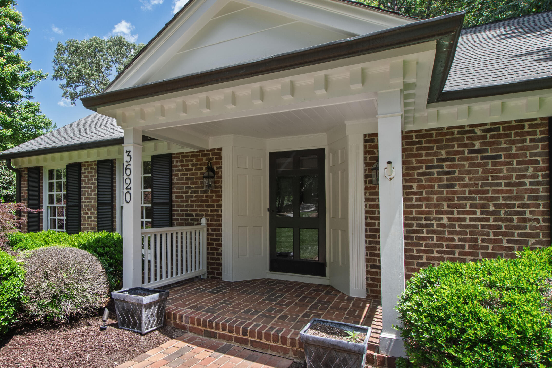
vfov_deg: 59.3
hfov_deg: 79.6
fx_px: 322
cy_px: 206
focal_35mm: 21
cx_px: 205
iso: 100
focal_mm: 10
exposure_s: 1/80
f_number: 8
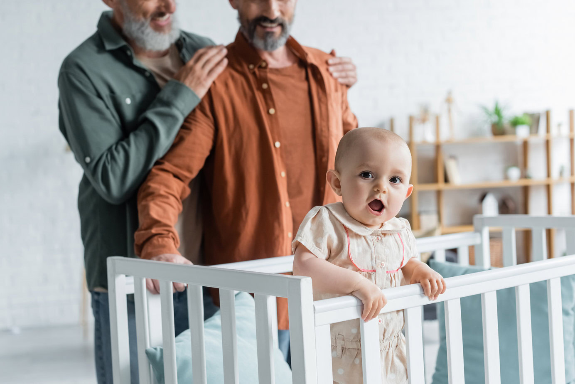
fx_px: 799
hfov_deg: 39.6
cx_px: 288
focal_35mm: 50
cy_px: 192
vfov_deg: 27.0
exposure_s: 1/200
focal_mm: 50
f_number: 3.5
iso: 500
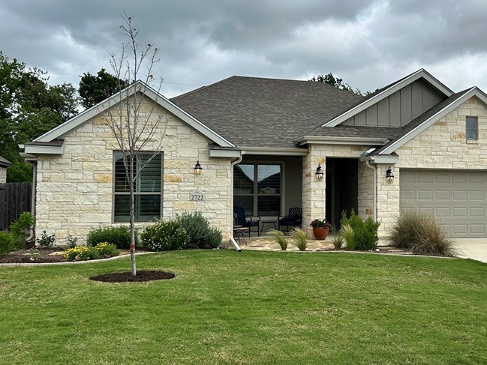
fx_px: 577
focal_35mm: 41
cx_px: 325
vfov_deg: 35.1
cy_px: 173
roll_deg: +1.4
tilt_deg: +3.6
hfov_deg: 45.1
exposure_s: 1/4274
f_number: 1.5
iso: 50
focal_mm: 5.7
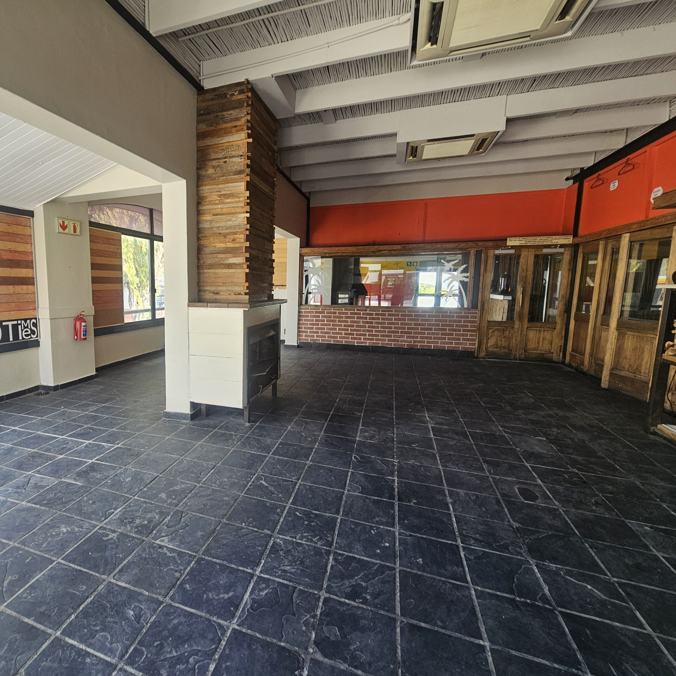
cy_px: 332
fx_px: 354
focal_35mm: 16
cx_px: 230
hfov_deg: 84.6
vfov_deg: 87.4
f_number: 2.2
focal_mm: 2.2
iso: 50
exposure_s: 1/100
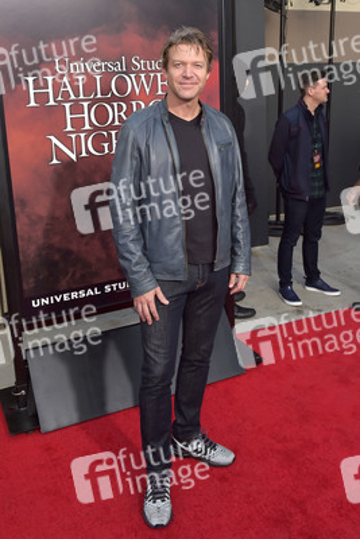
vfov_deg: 63.6
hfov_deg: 45.0
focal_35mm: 29
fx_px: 435
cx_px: 180
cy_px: 270
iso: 500
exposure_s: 1/320
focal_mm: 29
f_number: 6.3
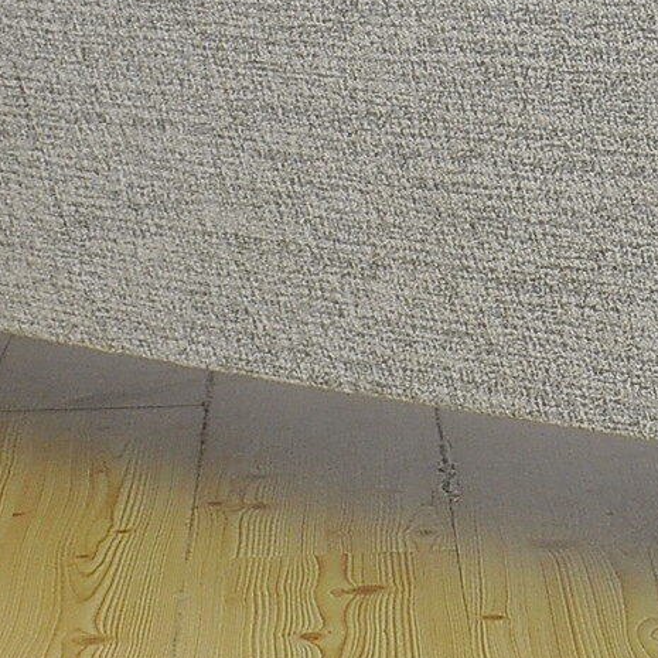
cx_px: 487
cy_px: -61
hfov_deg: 9.9
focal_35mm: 176
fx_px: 3785
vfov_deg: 9.8
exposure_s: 1/125
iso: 400
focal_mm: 30
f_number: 4.2
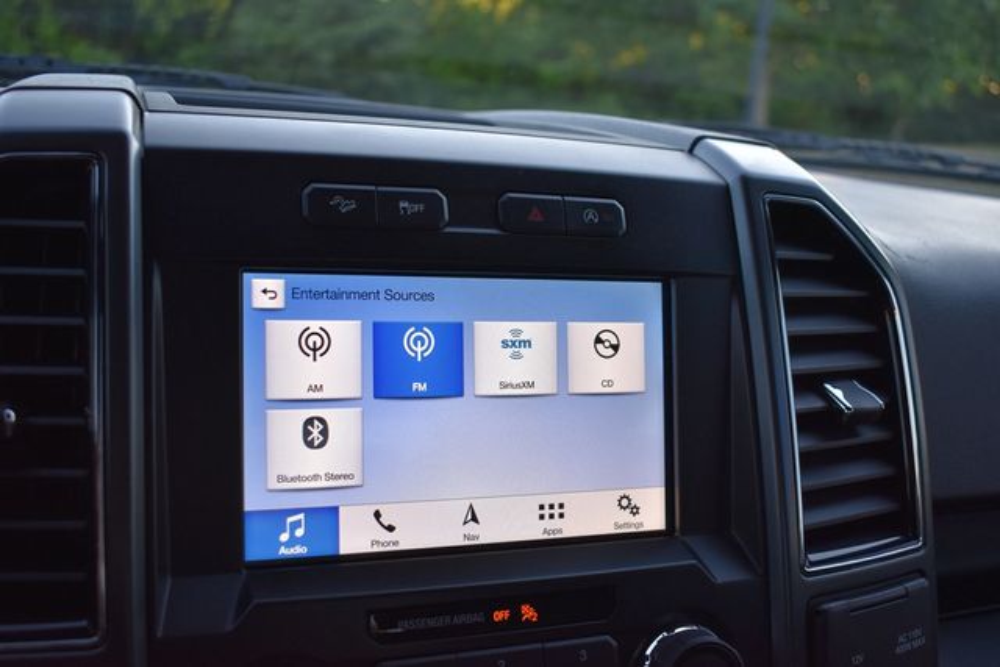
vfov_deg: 36.9
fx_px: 1000
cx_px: 500
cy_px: 334
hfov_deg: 53.1
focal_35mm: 36
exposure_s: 1/250
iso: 560
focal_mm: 24
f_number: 4
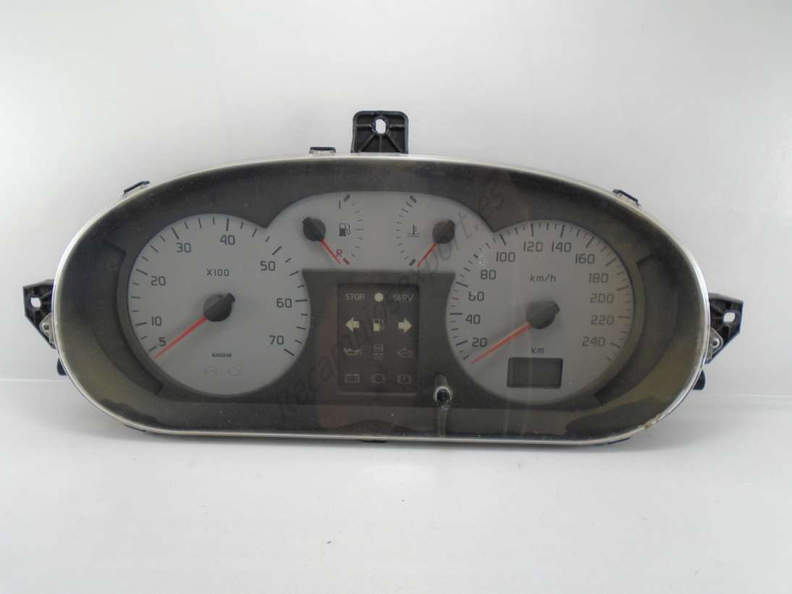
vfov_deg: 53.0
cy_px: 297
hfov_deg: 67.3
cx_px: 396
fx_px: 595
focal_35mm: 26
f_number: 3.2
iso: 100
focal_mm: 4.6
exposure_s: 1/100
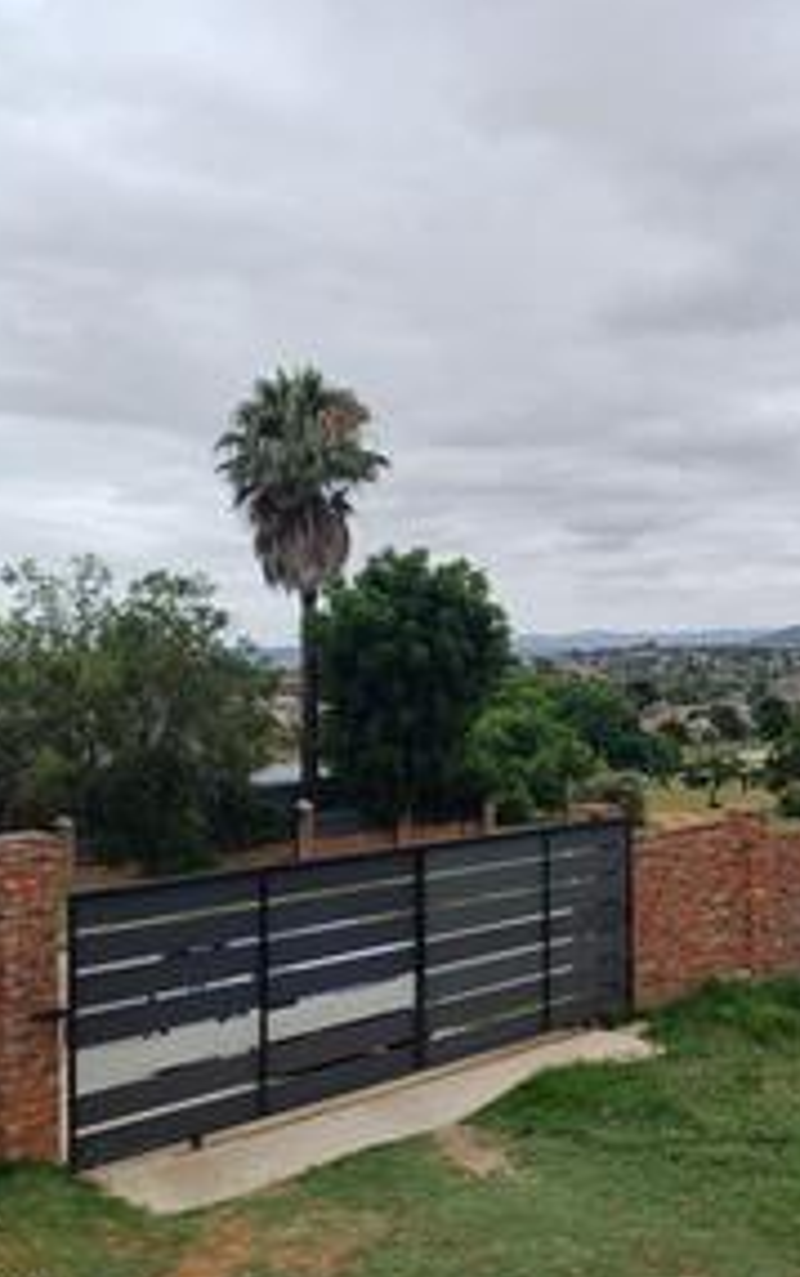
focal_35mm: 37
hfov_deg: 33.4
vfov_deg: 52.7
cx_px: 644
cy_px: 652
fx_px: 1289
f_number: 1.8
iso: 50
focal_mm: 4.65
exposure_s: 1/898
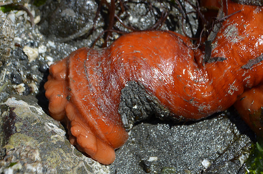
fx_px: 601
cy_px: 87
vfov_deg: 16.5
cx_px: 132
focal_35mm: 82
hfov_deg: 24.7
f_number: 8
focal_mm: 55
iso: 100
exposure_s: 1/250
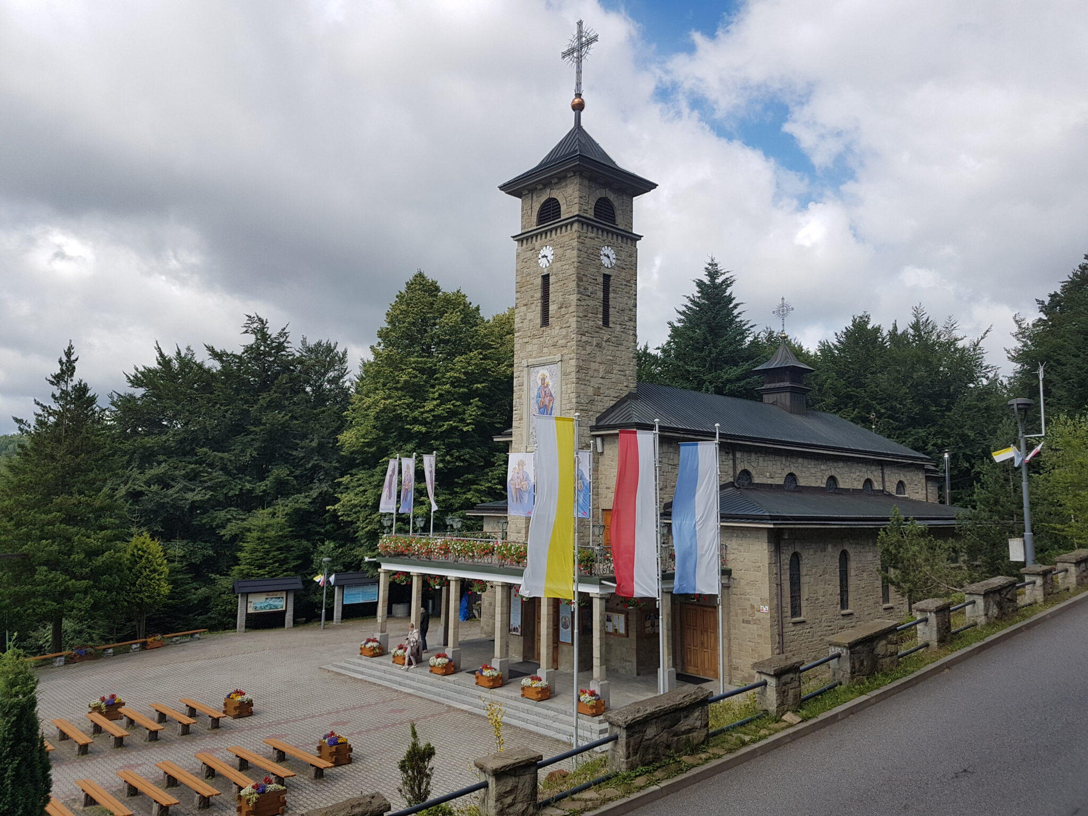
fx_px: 817
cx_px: 544
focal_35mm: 26
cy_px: 408
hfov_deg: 67.3
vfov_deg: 53.1
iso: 40
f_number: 1.7
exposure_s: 1/1792
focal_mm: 4.2
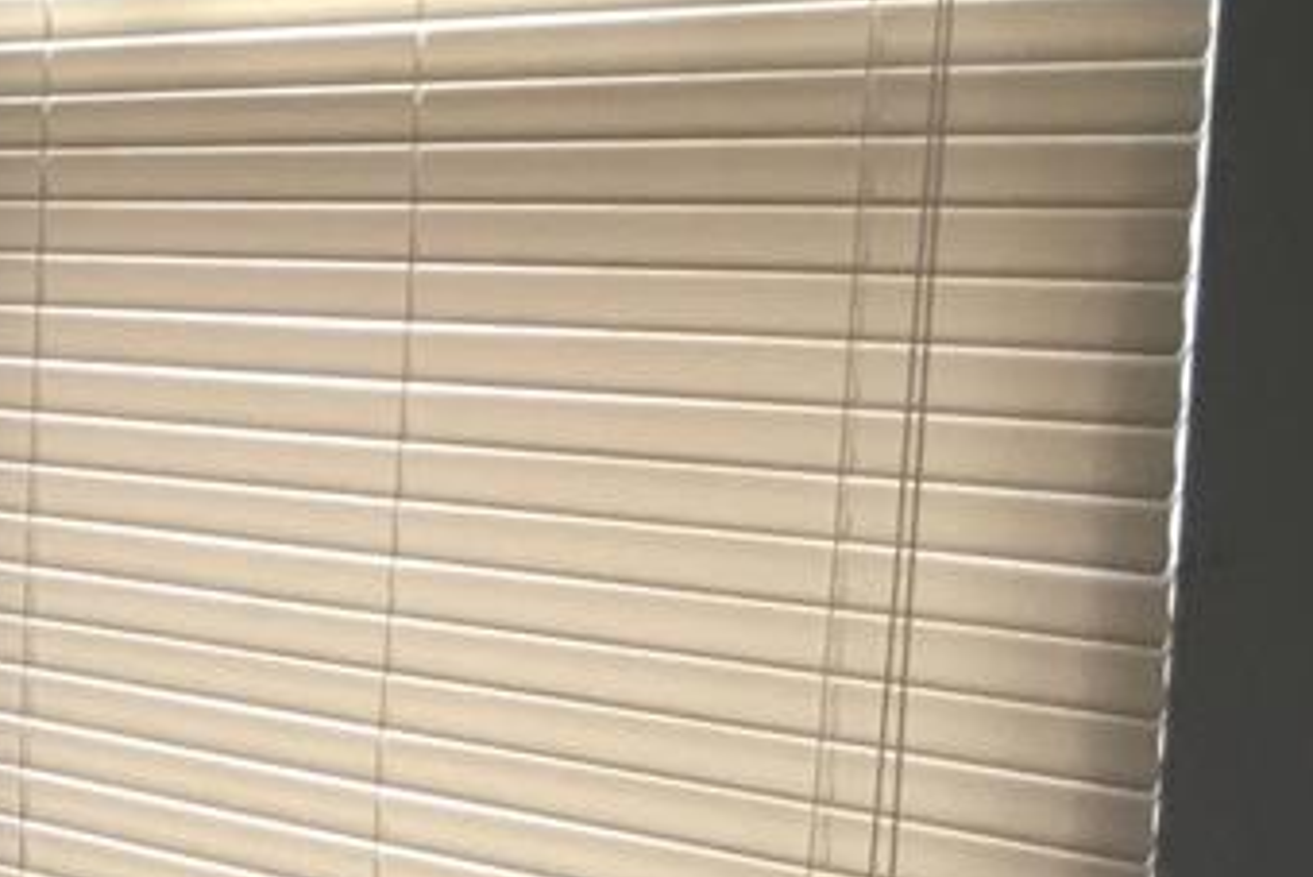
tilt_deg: -11.1
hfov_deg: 12.6
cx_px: -1359
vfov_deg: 9.4
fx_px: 5181
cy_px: 1356
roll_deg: +1.6
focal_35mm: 142
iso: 32
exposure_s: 1/30
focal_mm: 4.15
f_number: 2.2
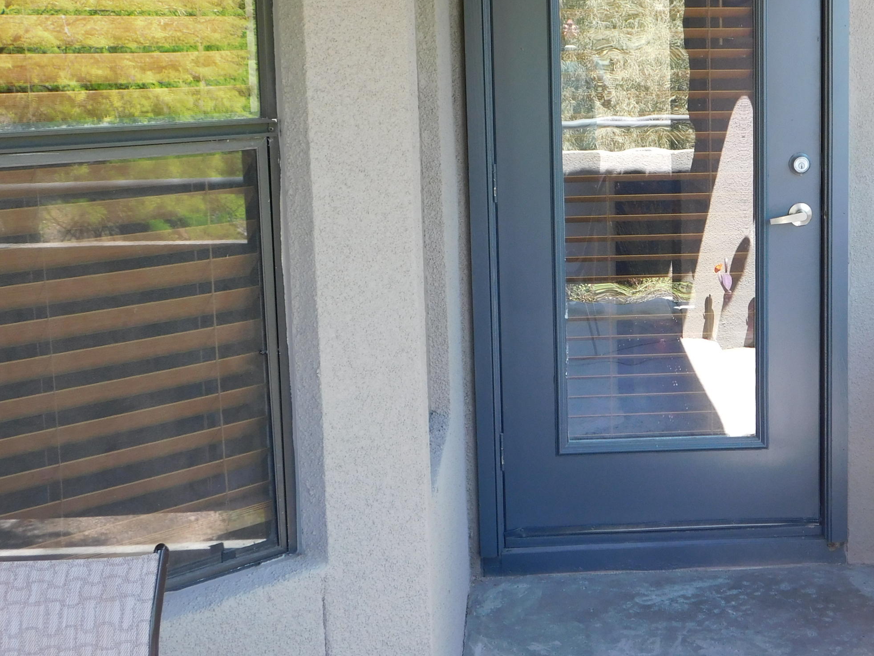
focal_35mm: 55
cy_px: 241
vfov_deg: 26.5
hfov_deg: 34.3
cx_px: 646
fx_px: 1389
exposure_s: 1/50
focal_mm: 6.3
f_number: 3.5
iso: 125
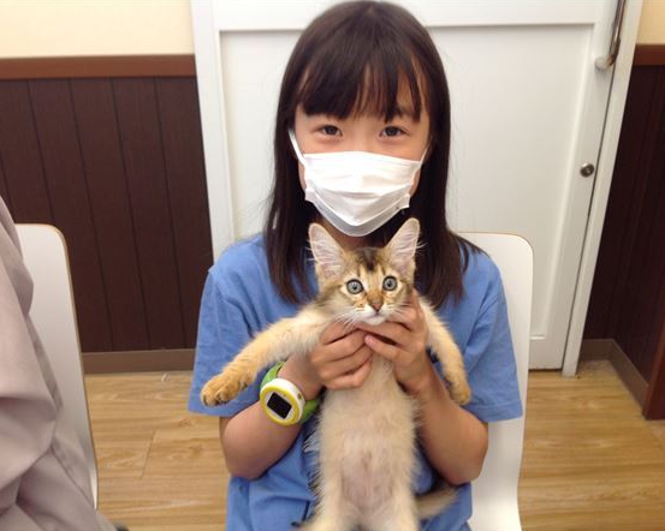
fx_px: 728
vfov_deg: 40.1
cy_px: 266
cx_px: 320
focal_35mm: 37
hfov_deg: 49.1
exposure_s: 1/30
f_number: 2.4
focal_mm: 4.28
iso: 50
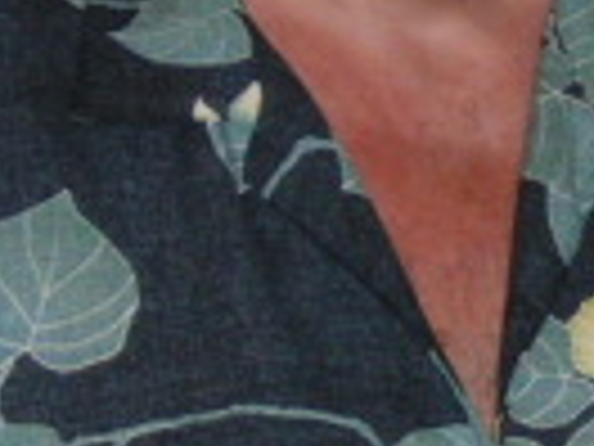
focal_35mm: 209
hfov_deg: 9.2
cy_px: 374
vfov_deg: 7.1
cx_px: 904
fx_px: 3586
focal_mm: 7.54
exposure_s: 1/15
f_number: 3.7
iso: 320
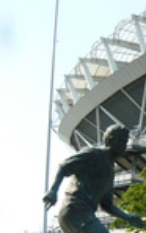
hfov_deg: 12.4
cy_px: 205
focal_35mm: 99
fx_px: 628
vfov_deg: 20.6
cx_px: 245
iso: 100
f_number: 2.8
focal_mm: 5.5
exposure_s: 1/800
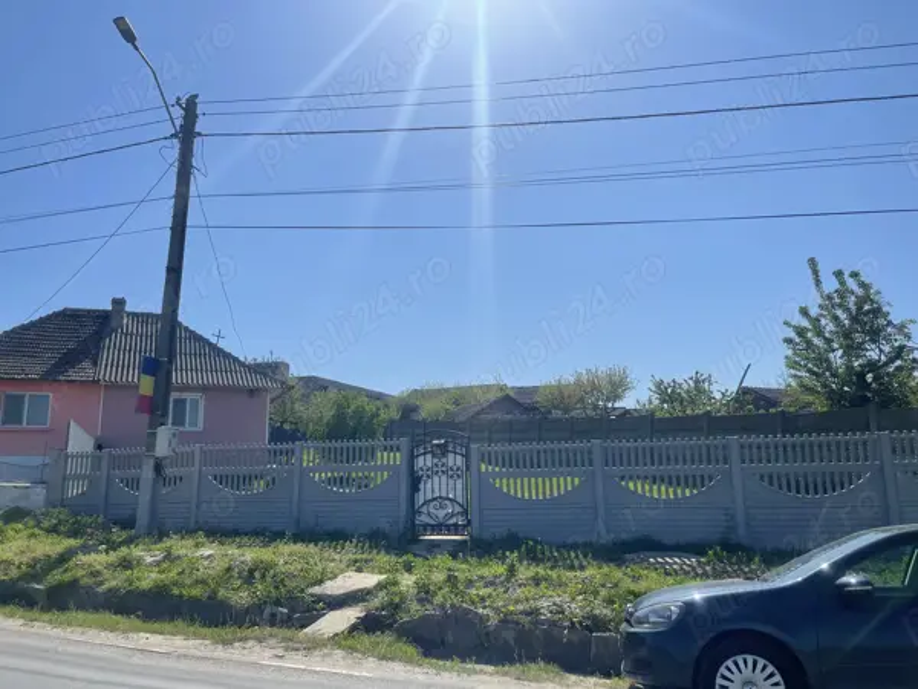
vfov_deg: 54.9
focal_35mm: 25
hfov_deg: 69.4
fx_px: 663
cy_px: 344
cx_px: 459
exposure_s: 1/9174
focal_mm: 5.1
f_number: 1.6
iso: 32
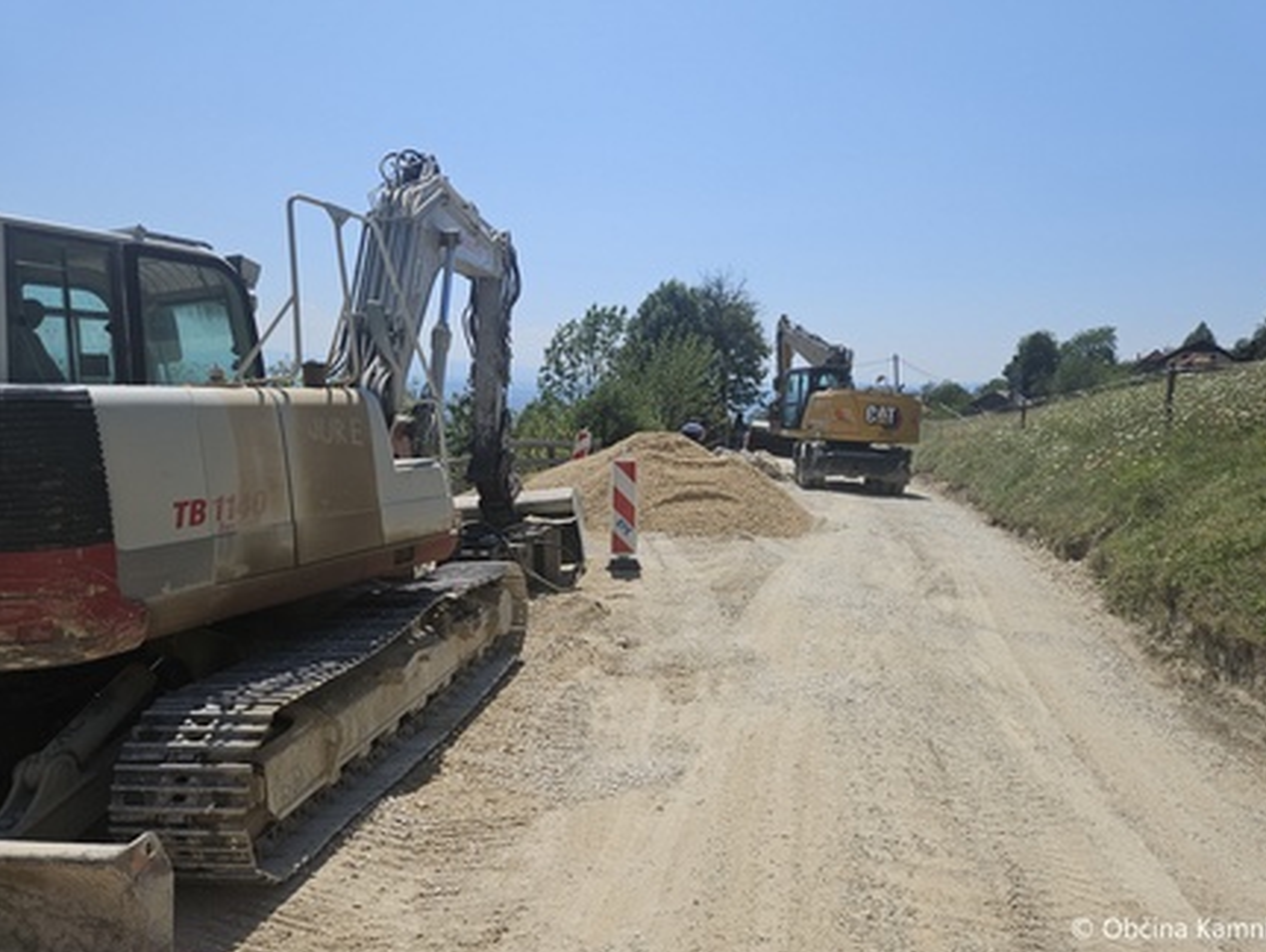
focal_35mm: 24
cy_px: 473
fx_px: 878
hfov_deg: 71.5
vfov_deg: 56.9
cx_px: 652
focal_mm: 5.4
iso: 25
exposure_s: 1/4010
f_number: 1.8
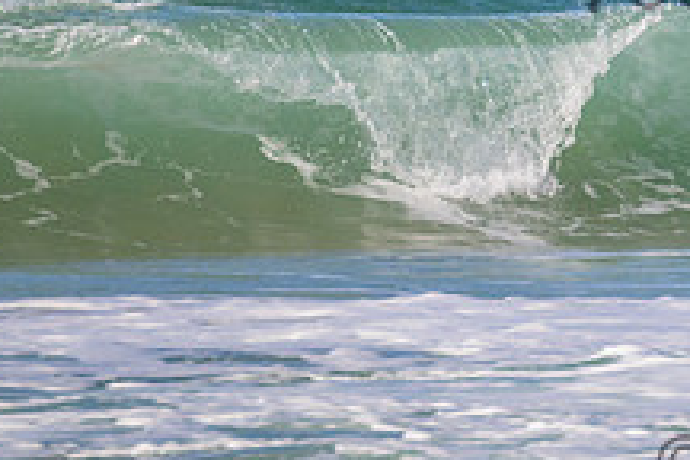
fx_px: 41243
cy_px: -65
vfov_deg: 0.6
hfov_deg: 1.0
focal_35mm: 2152
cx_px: 904
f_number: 11
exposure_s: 1/2000
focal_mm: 800
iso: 1250
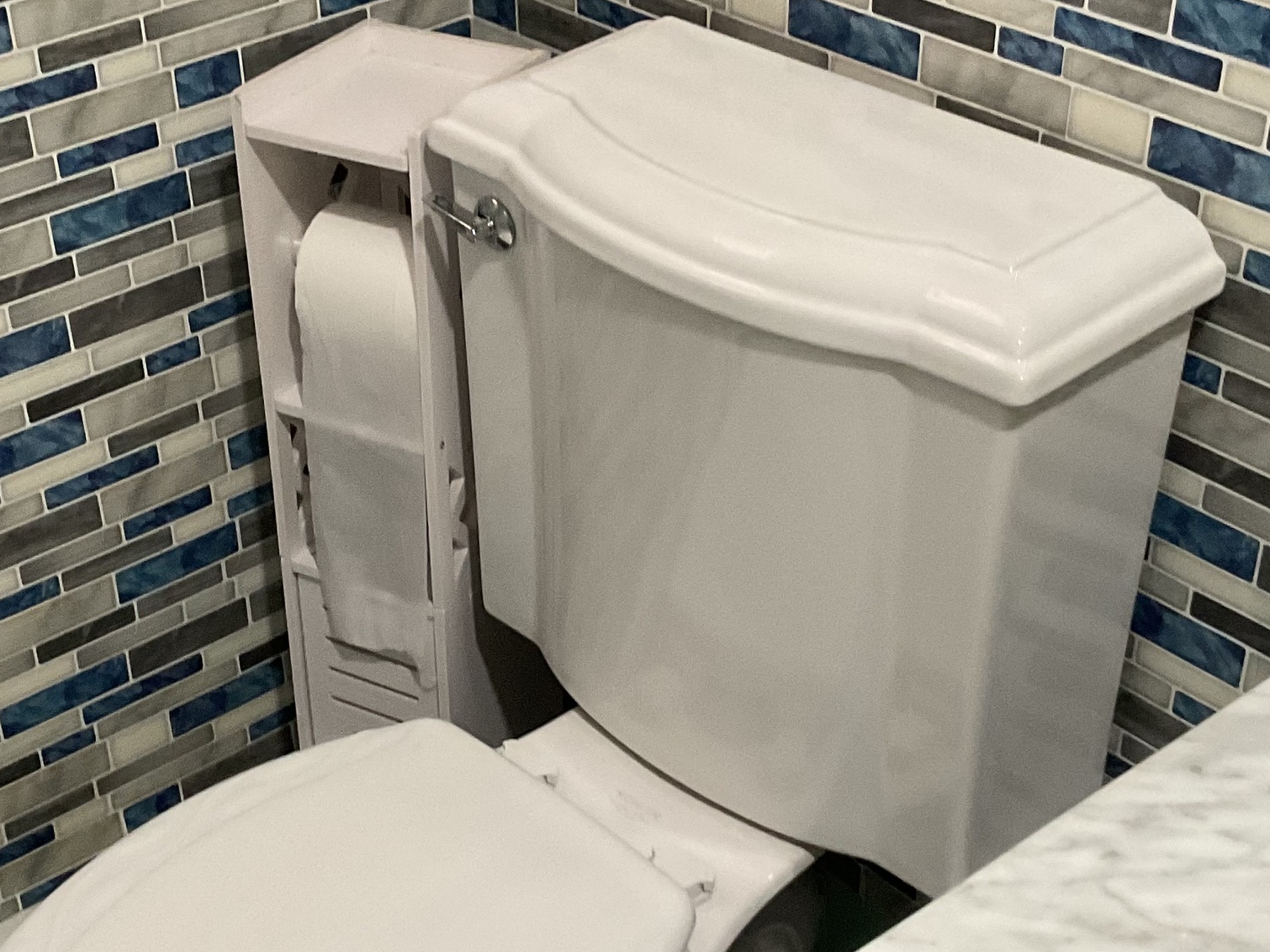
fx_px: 2164
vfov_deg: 24.8
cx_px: 500
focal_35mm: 59
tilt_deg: -35.3
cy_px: 549
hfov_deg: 32.6
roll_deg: +3.1
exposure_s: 1/60
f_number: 1.8
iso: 200
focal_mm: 3
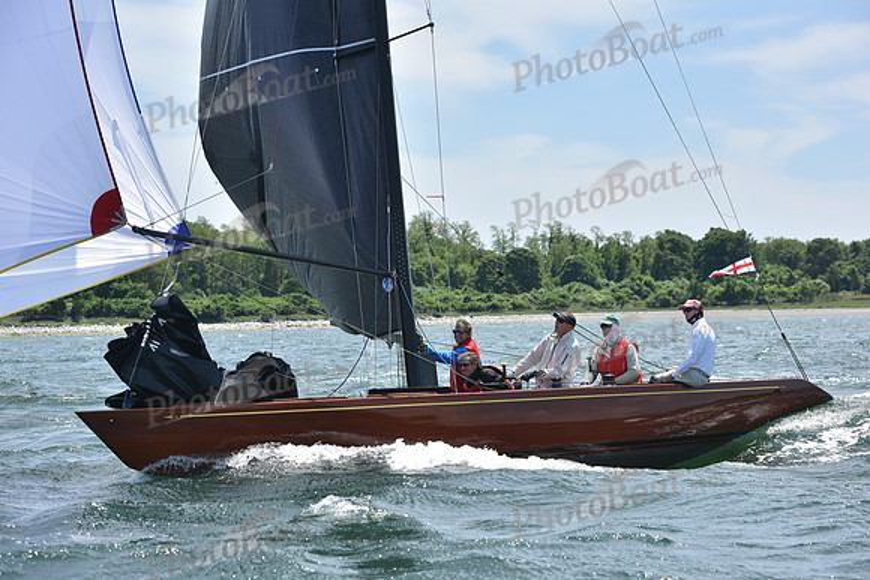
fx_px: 2369
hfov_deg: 20.8
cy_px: 290
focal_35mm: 98
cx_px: 435
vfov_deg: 14.0
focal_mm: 98
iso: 250
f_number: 5.6
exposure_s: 1/1250
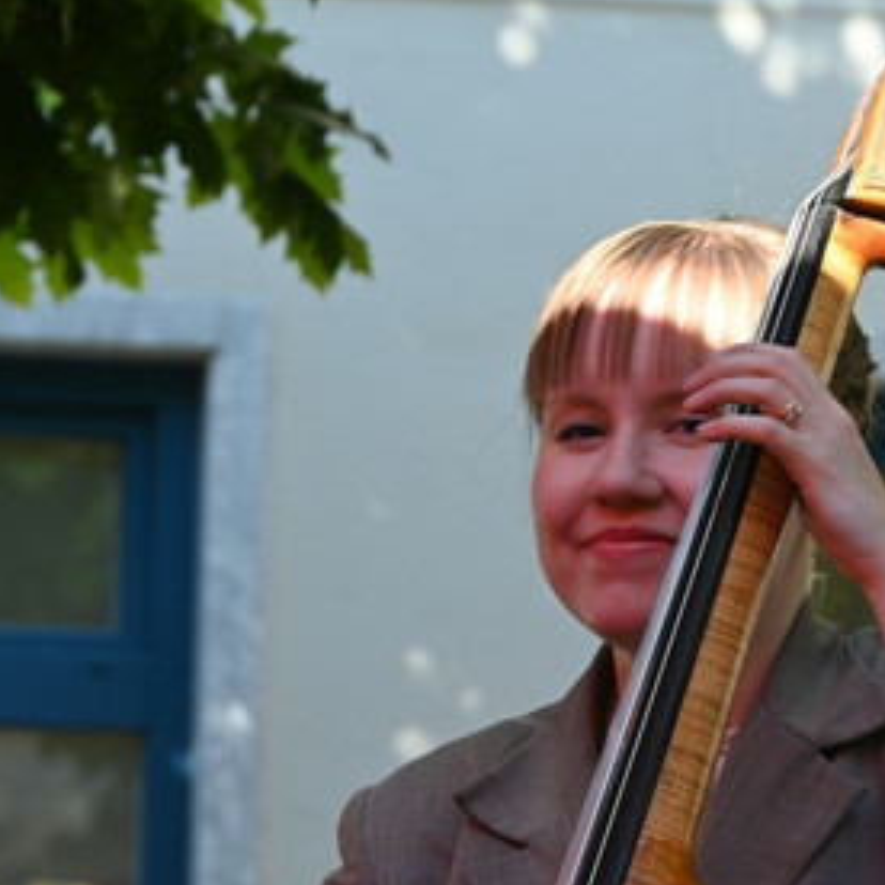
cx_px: 598
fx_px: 7520
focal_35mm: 260
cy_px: 994
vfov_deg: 6.7
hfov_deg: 6.7
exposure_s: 1/100
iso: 100
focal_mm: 88
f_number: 6.3
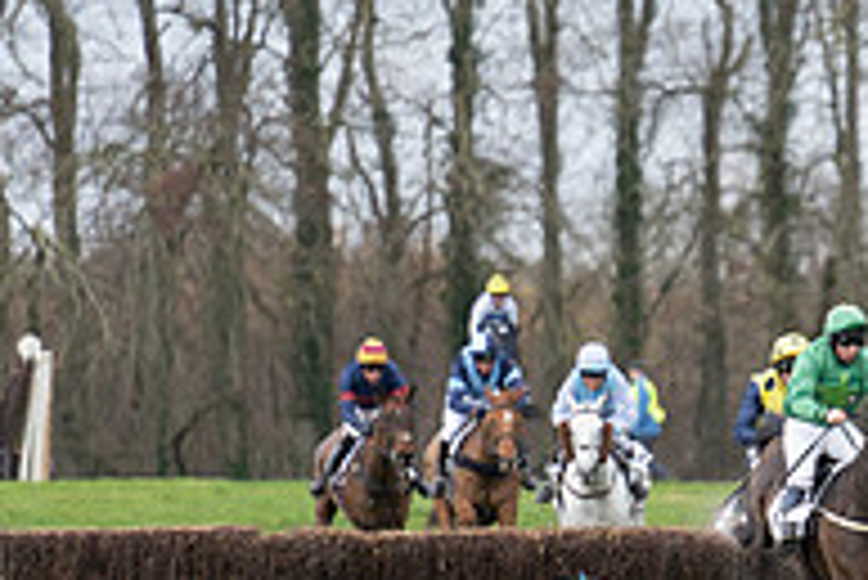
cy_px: 542
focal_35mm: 1245
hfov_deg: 1.7
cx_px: 1120
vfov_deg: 1.1
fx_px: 30040
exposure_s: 1/1250
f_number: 4
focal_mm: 276
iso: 500
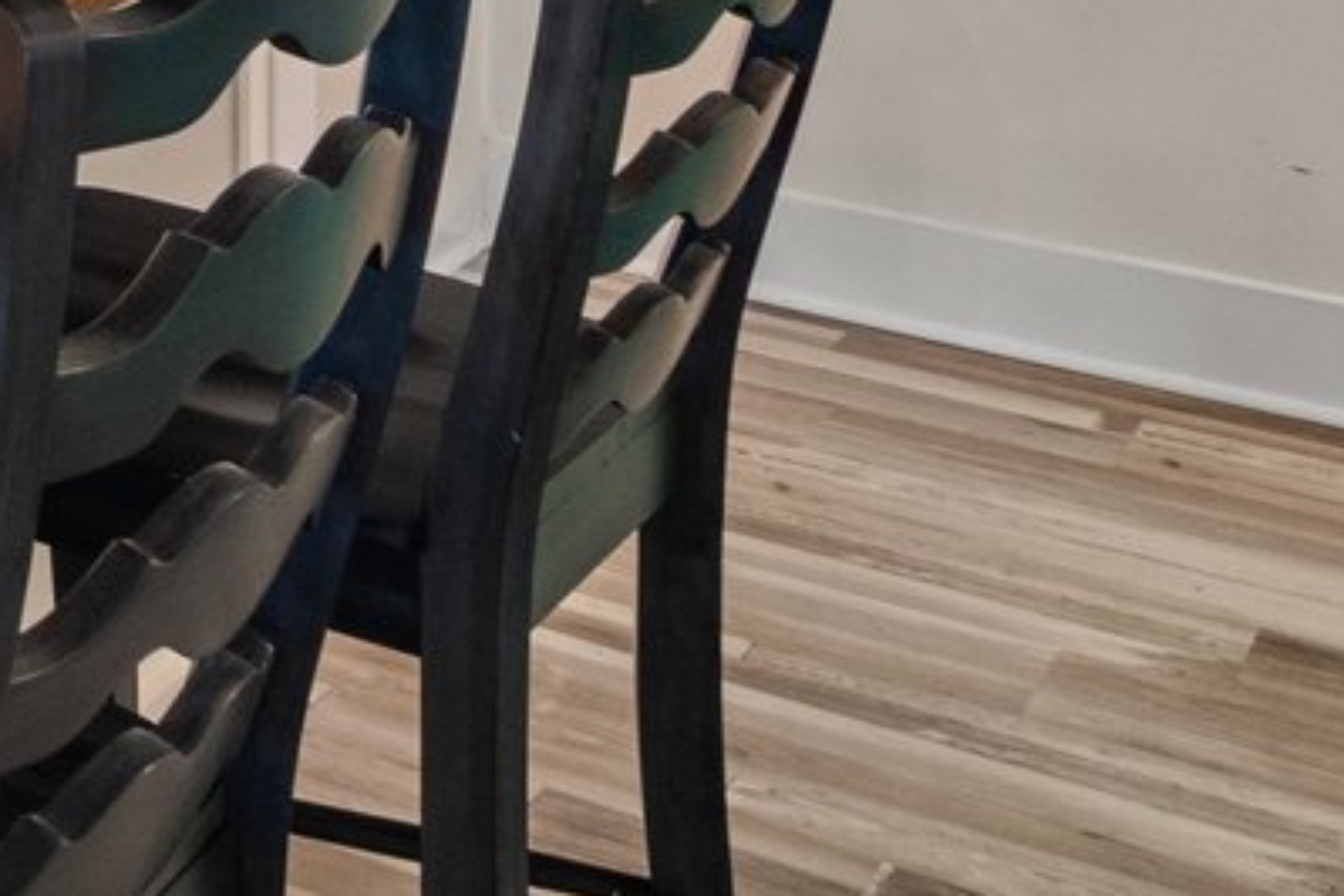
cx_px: -1014
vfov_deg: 15.1
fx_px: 2874
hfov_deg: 19.9
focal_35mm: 77
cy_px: -776
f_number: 8
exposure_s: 1
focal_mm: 10
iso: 400
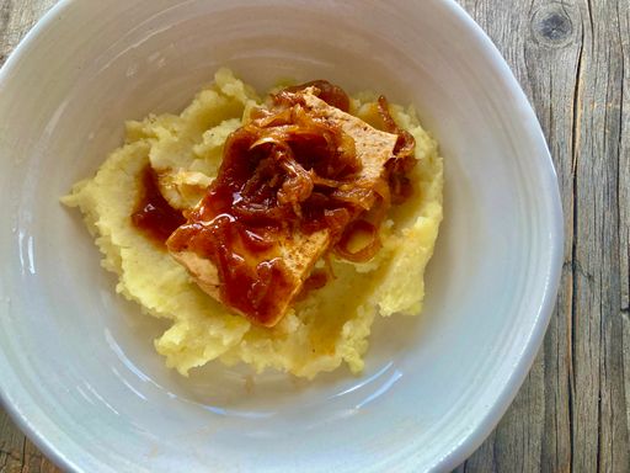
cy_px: 236
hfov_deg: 63.4
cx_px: 315
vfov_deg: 49.7
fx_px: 510
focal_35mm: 28
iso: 64
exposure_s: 1/121
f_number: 1.8
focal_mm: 3.99
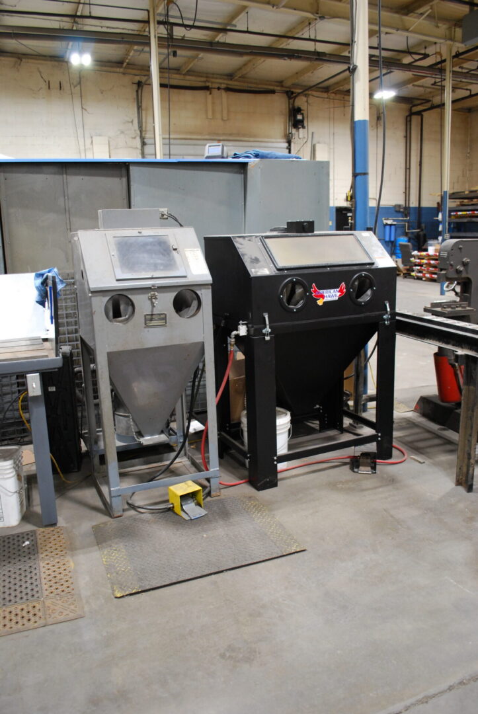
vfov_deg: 67.3
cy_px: 357
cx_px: 239
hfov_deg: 48.1
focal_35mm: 27
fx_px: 536
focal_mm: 18
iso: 640
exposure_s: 1/30
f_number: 3.5
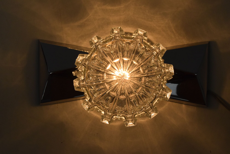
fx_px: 336
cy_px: 77
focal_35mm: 52
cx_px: 115
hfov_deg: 37.8
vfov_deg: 25.8
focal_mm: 35
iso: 1600
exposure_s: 1/640
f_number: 13
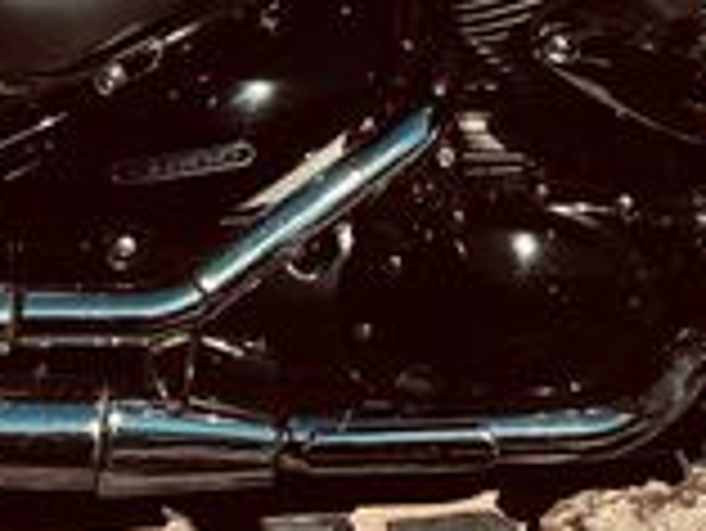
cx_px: 378
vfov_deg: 19.5
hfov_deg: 27.0
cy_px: -68
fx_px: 1470
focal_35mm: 72
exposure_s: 1/3155
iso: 80
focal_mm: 6.86
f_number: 1.78
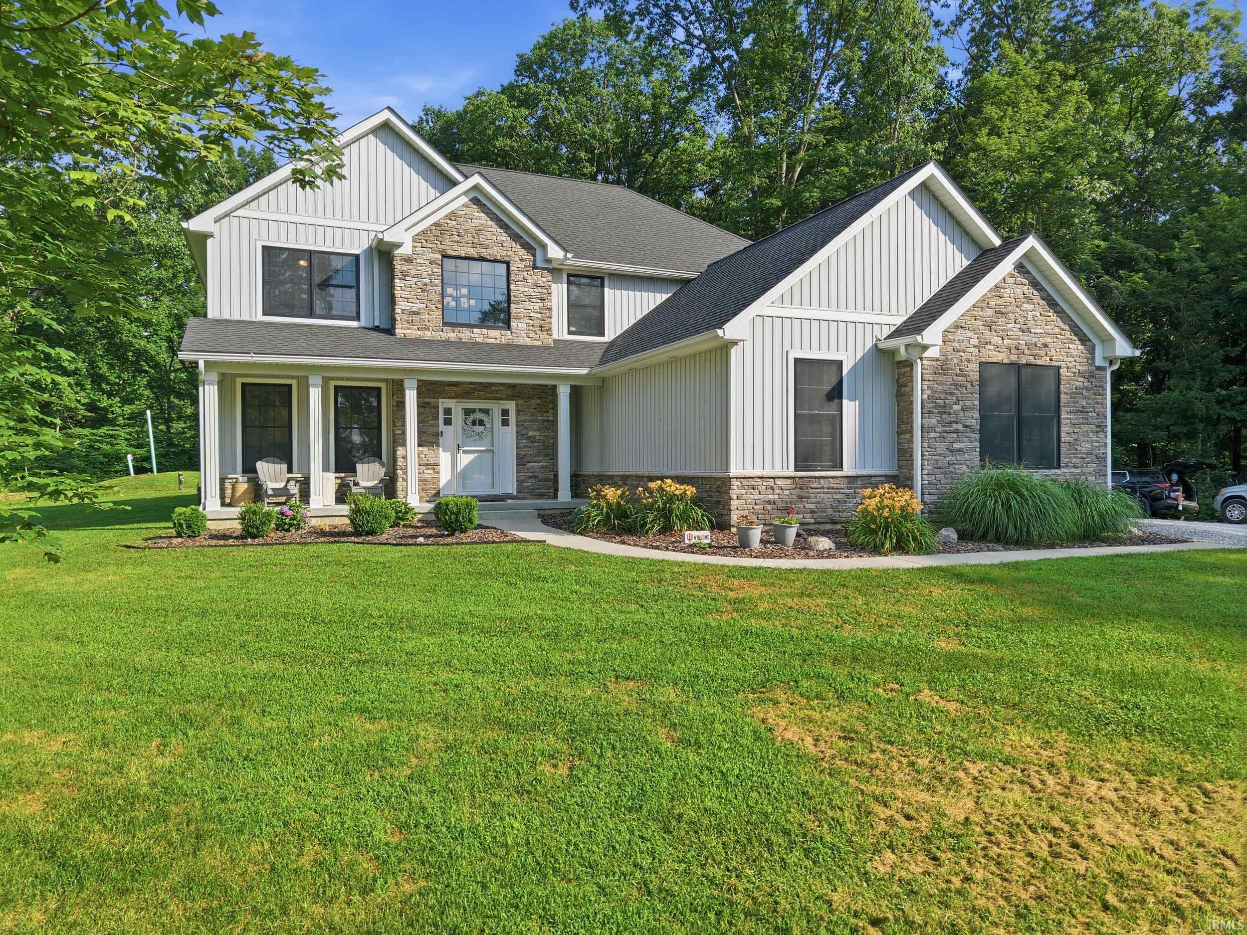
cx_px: 624
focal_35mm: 24
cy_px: 468
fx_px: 865
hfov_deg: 71.6
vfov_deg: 56.8
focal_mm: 8.7
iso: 200
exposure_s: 1/2500
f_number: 1.8
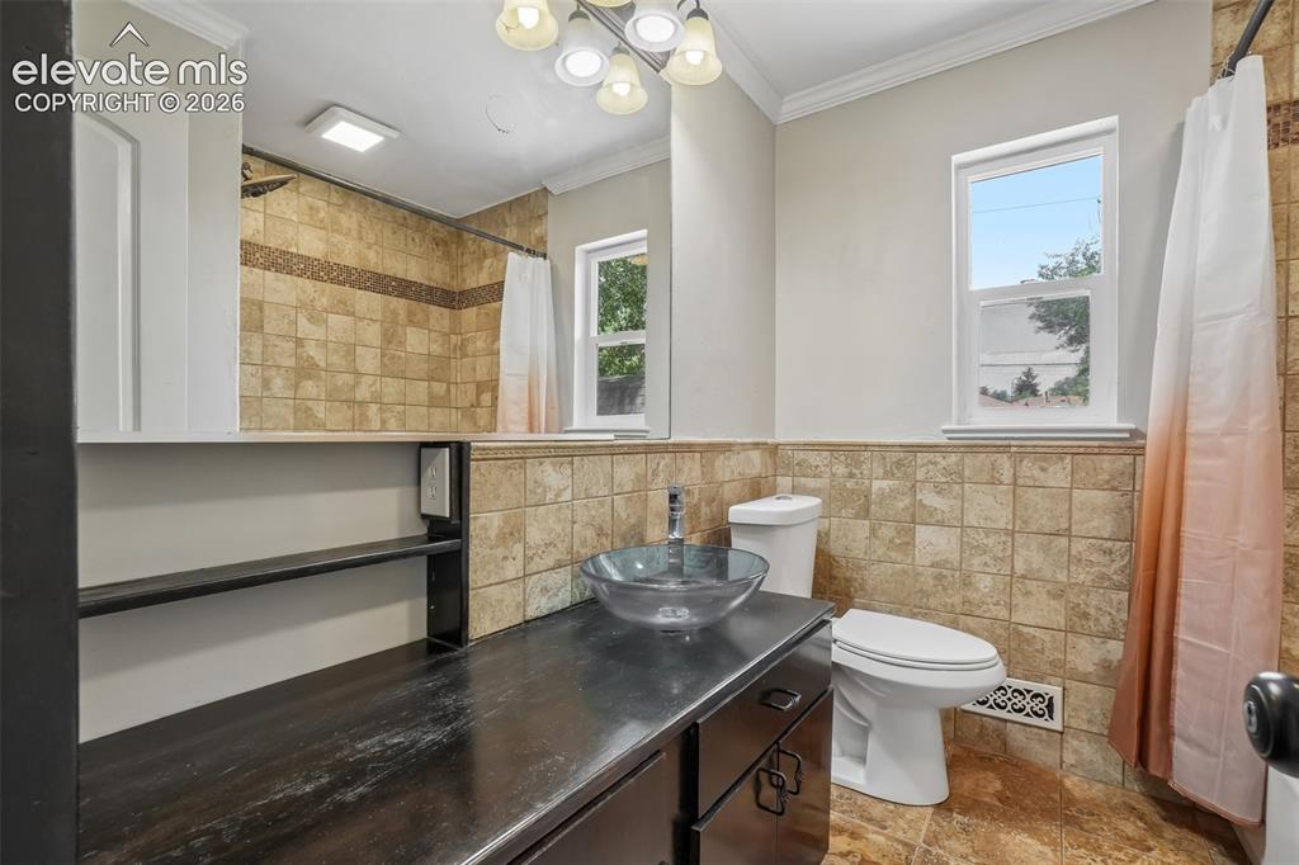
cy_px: 432
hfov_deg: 100.4
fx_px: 541
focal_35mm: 15
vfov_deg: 77.3
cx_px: 650
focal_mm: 10
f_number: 8
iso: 400
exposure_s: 1/20
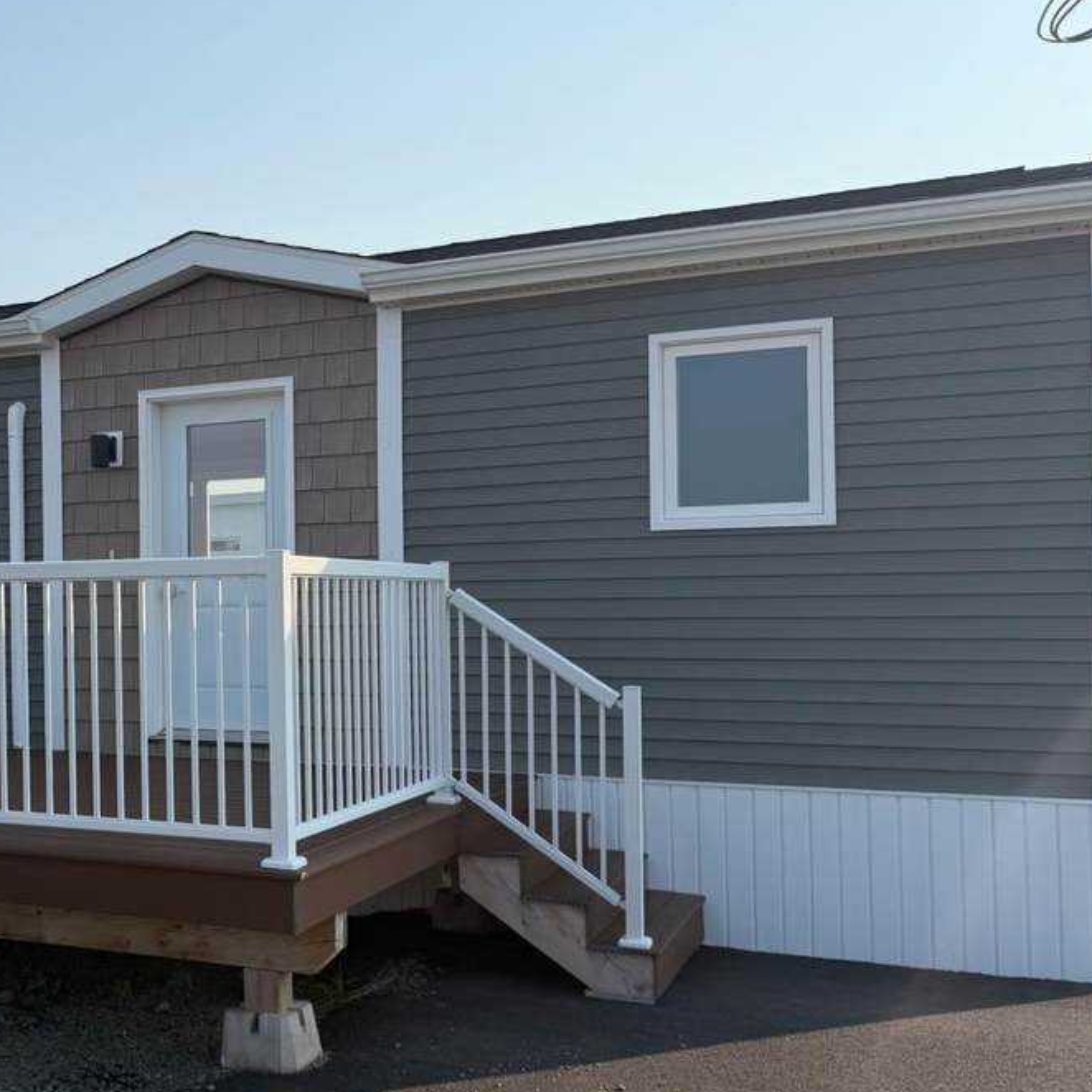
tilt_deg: -0.2
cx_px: 137
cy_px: 587
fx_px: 1463
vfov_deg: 40.9
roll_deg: +0.3
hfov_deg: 38.5
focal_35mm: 41
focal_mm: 6.76
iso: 80
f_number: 1.78
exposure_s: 1/4673
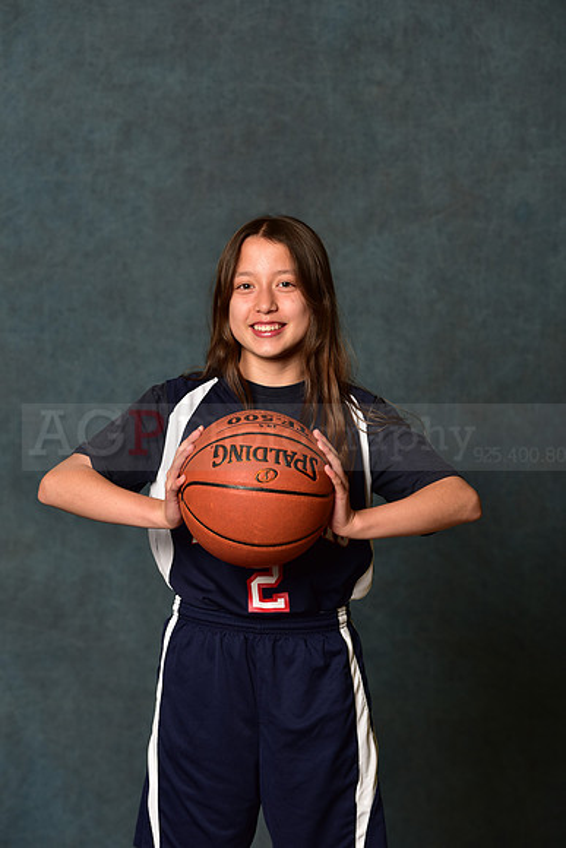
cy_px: 424
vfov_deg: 15.8
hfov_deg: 10.6
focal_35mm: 130
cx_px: 283
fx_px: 3064
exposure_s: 1/200
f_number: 4.5
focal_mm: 130
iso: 200
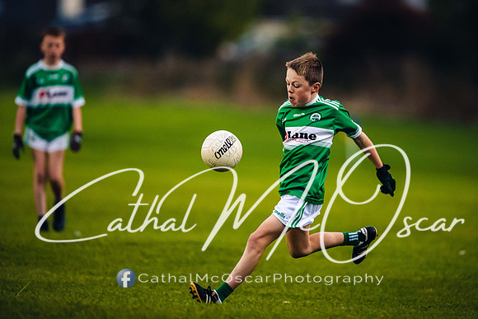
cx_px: 273
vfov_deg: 3.0
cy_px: 138
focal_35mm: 463
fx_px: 6148
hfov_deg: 4.5
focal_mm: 400
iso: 3200
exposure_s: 1/640
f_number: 2.8
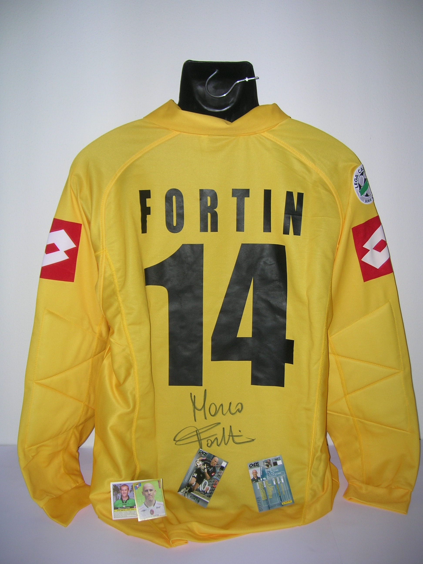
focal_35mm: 34
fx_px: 554
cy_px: 282
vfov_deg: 54.0
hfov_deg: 41.8
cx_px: 212
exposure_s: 1/60.1
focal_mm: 5.7
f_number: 2.9
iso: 50
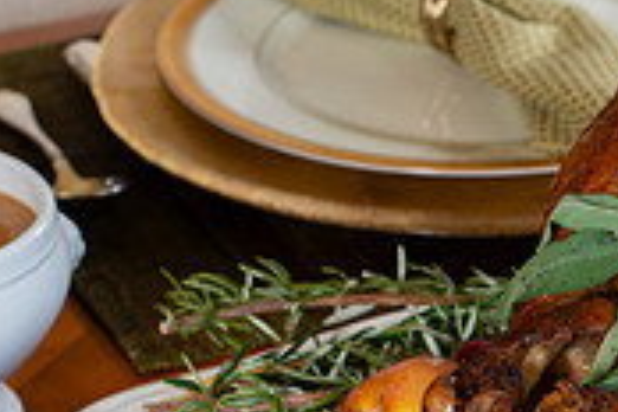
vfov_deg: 8.1
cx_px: 895
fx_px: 2867
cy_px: 488
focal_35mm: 167
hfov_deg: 11.8
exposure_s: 1/60
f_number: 6.3
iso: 200
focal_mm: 50
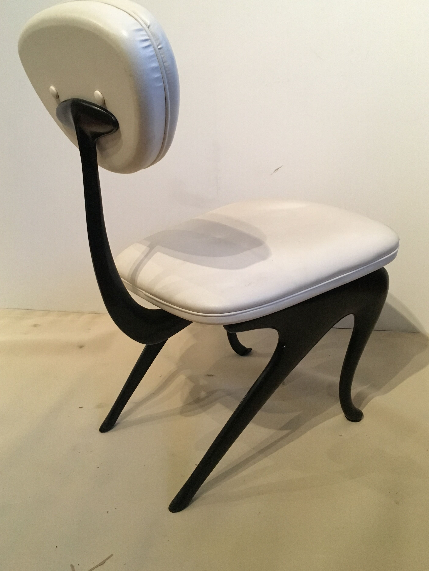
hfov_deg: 45.4
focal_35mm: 31
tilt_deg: -20.5
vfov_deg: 58.3
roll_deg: +2.8
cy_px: 269
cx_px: 213
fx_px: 512
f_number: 2.2
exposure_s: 1/25
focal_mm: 4.15
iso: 200
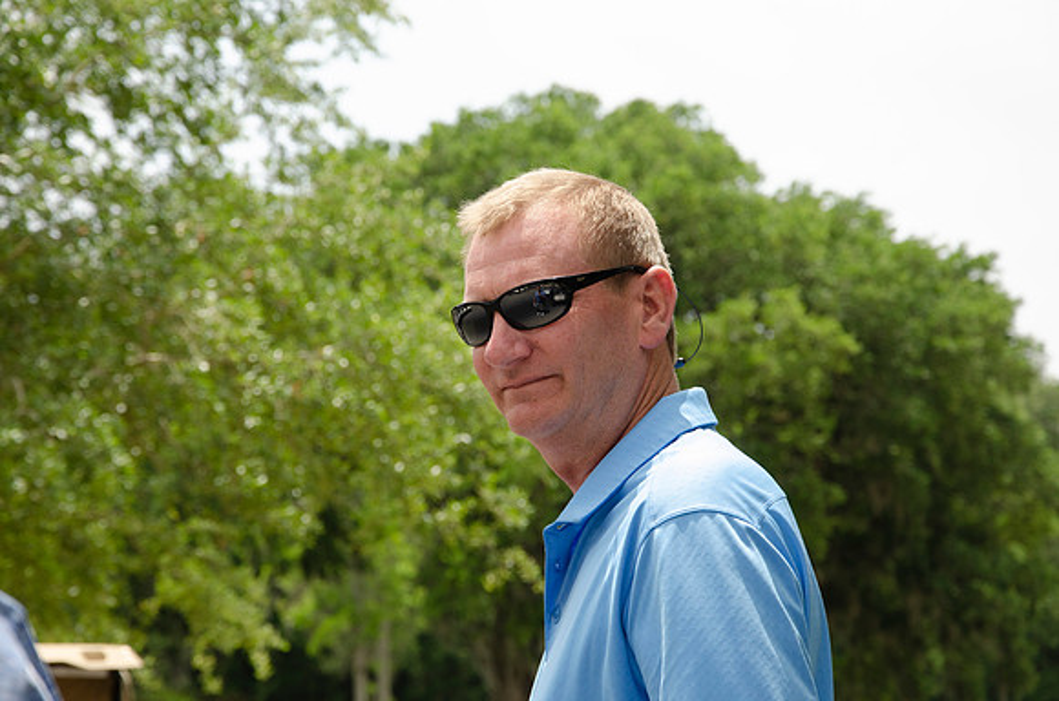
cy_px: 350
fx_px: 4051
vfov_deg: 9.9
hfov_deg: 14.9
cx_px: 530
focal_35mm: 138
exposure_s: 1/500
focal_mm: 92
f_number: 9
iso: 400
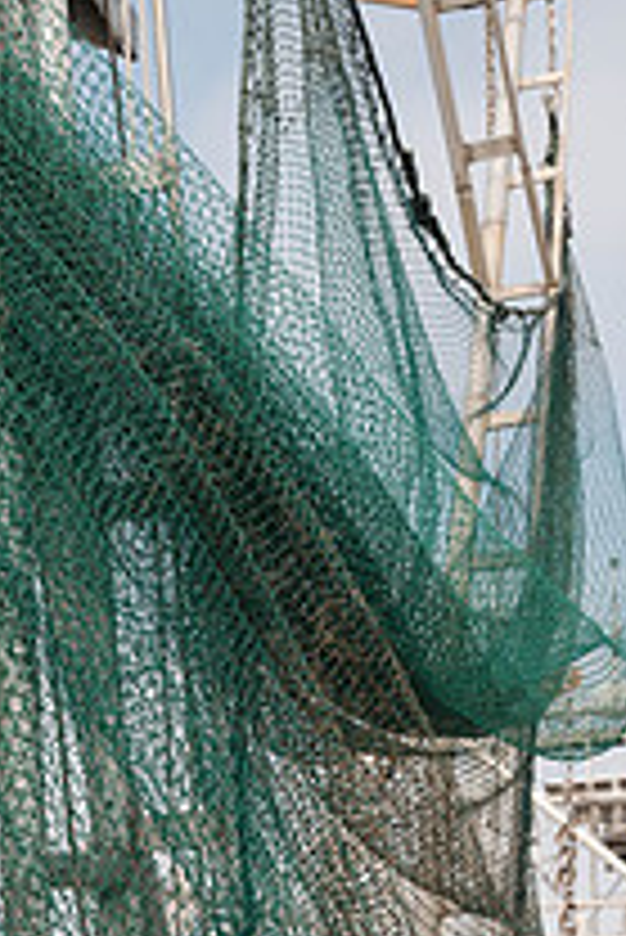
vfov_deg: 18.9
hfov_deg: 12.6
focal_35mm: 108
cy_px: 572
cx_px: 77
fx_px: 2812
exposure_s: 1/1000
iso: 200
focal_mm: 50
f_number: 5.6
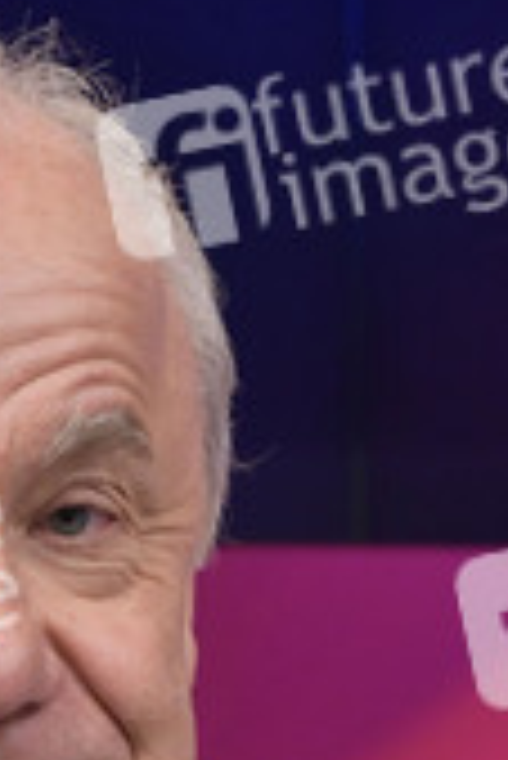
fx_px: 2197
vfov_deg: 18.9
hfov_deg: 12.9
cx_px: -81
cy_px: 827
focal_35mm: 104
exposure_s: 1/200
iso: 2500
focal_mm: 44
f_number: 5.6
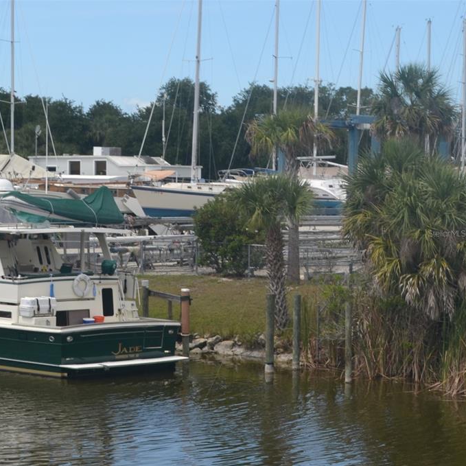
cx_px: 116
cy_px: 233
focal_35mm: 50
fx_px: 762
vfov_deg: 34.0
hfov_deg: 33.3
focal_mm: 26
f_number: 7.1
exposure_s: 1/200
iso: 100
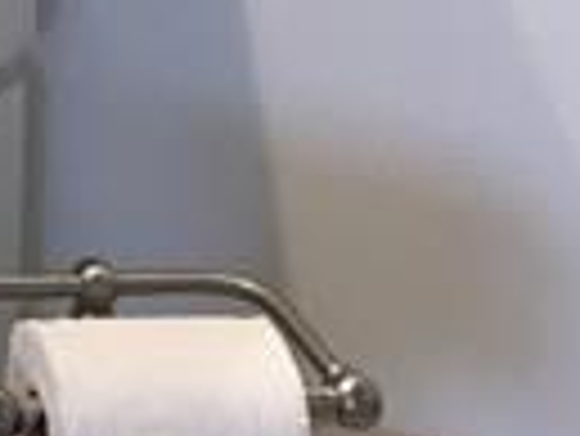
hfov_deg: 7.6
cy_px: -1227
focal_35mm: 230
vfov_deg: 5.7
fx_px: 3857
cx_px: -1106
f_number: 2.2
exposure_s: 1/30
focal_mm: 4.15
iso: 32
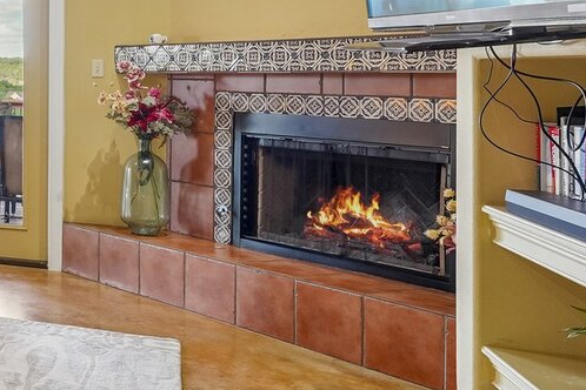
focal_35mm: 52
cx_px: -279
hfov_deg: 27.4
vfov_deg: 25.4
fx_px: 846
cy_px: 66
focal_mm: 16
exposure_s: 1/25
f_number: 8
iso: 400
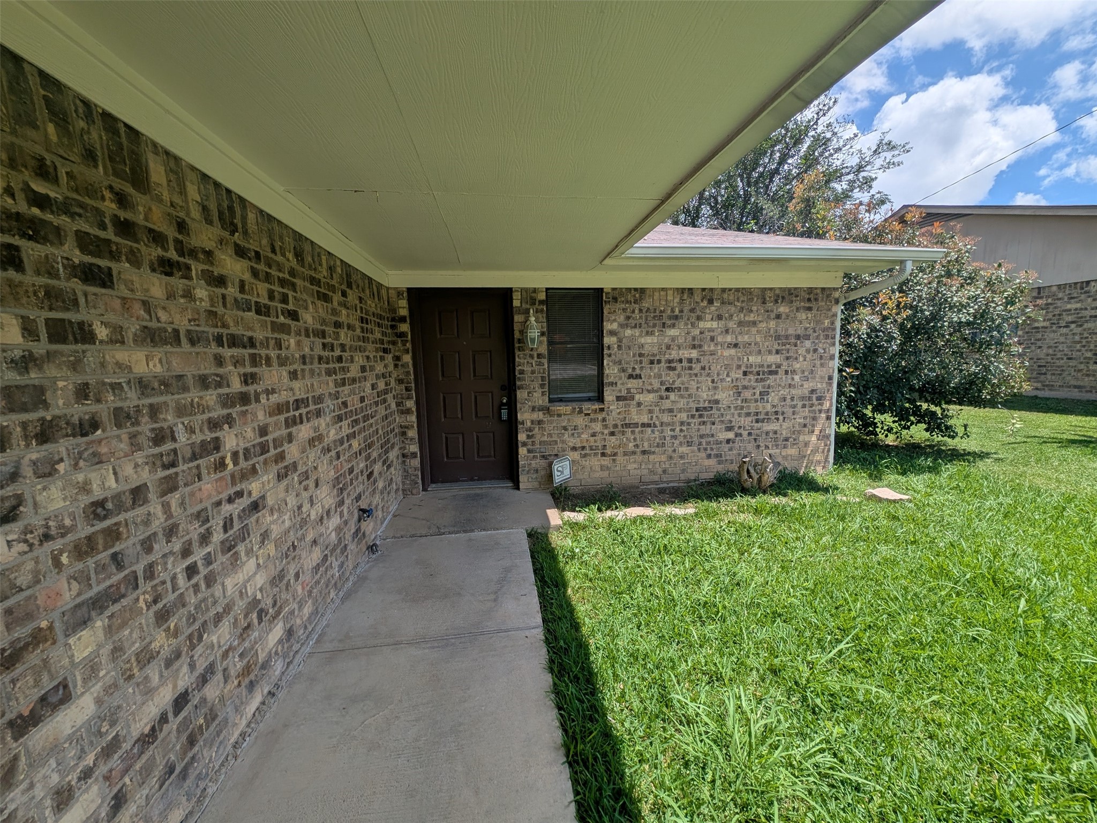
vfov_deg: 94.5
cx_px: 548
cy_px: 412
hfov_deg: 110.5
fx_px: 380
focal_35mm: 12
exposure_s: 1/2058
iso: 40
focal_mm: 2.23
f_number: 1.95
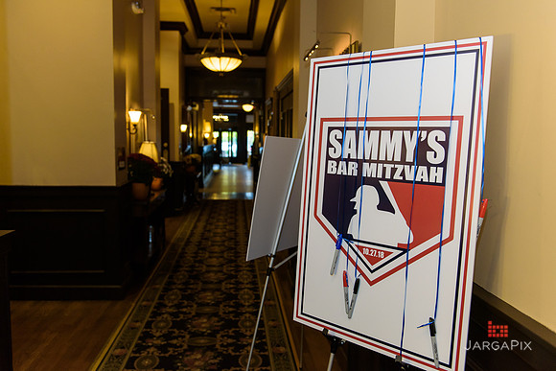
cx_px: 278
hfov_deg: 58.7
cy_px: 186
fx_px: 494
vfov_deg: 41.1
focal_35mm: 32
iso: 1250
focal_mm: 32
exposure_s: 1/125
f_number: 3.2
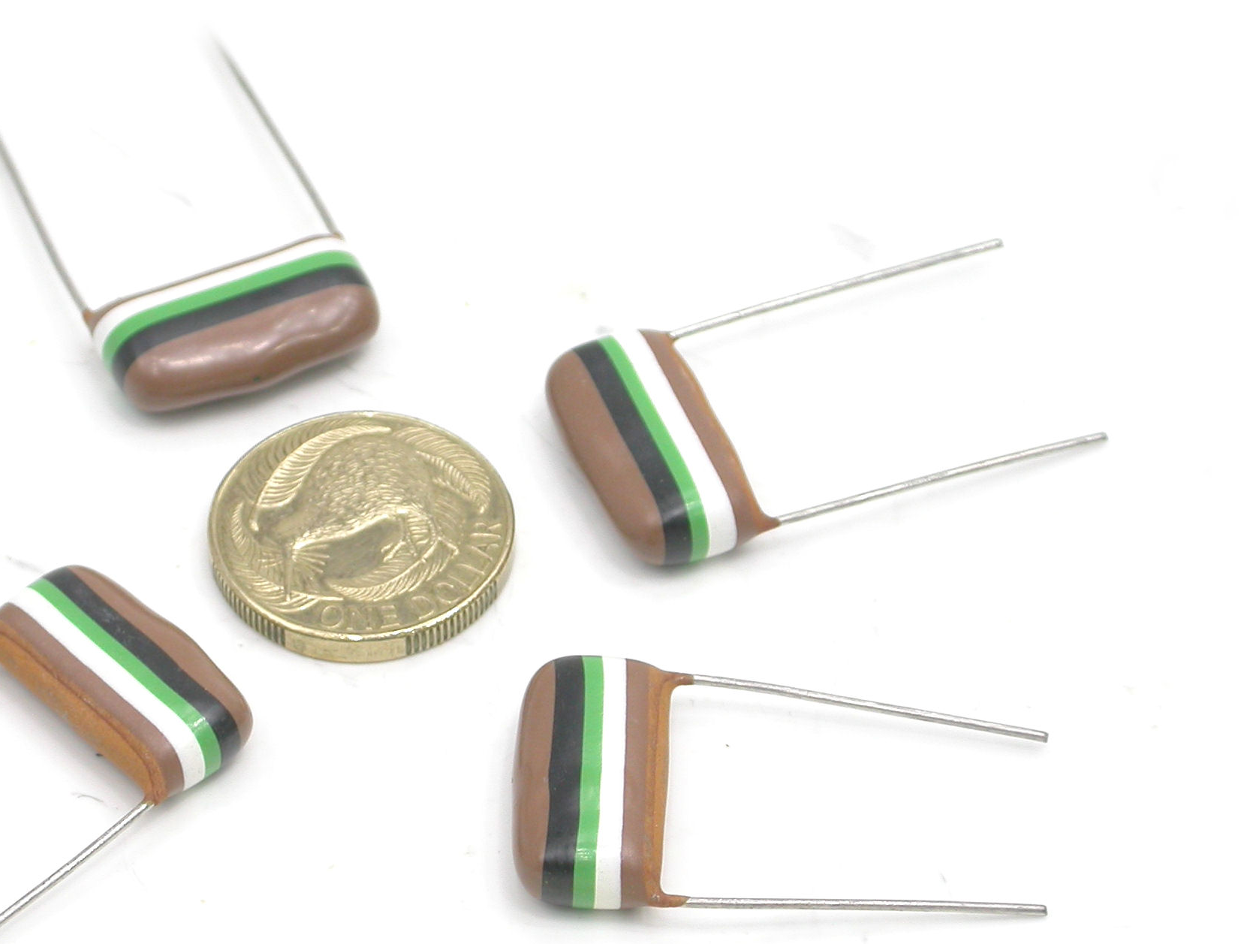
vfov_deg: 7.9
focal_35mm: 187
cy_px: 572
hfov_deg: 10.6
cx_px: 477
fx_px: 6800
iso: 100
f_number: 4.7
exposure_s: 1/58.2
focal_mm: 28.6
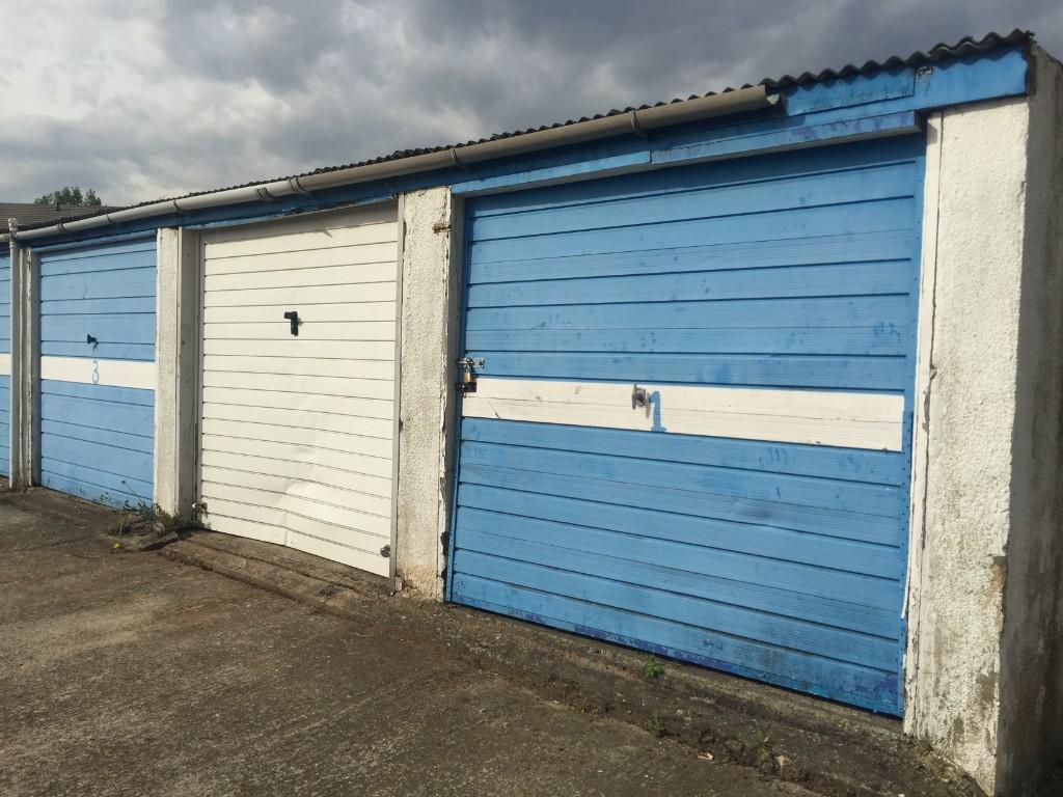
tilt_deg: -3.8
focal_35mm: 29
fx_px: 891
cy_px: 398
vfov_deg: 48.2
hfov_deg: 61.7
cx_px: 532
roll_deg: -2.5
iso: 32
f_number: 2.2
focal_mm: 4.15
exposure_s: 1/3049
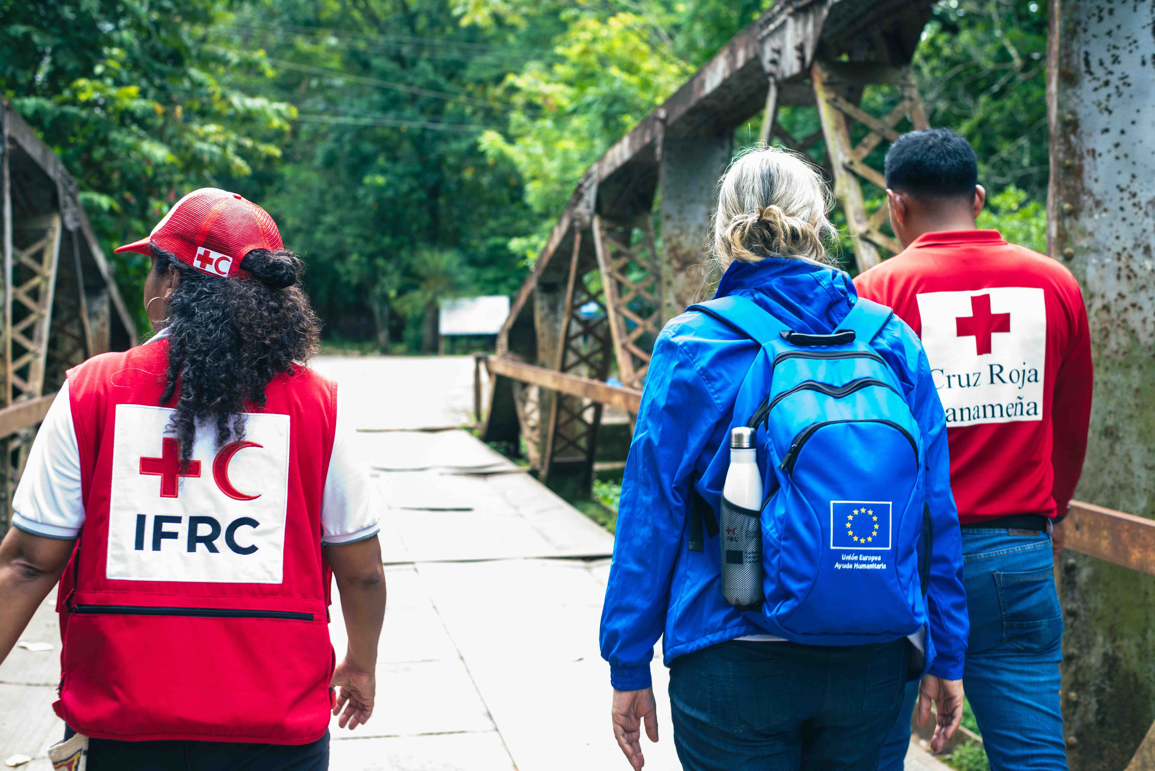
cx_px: 578
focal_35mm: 50
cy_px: 386
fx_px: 1605
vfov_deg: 27.0
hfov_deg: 39.6
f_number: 4
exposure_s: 1/125
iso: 500
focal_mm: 50
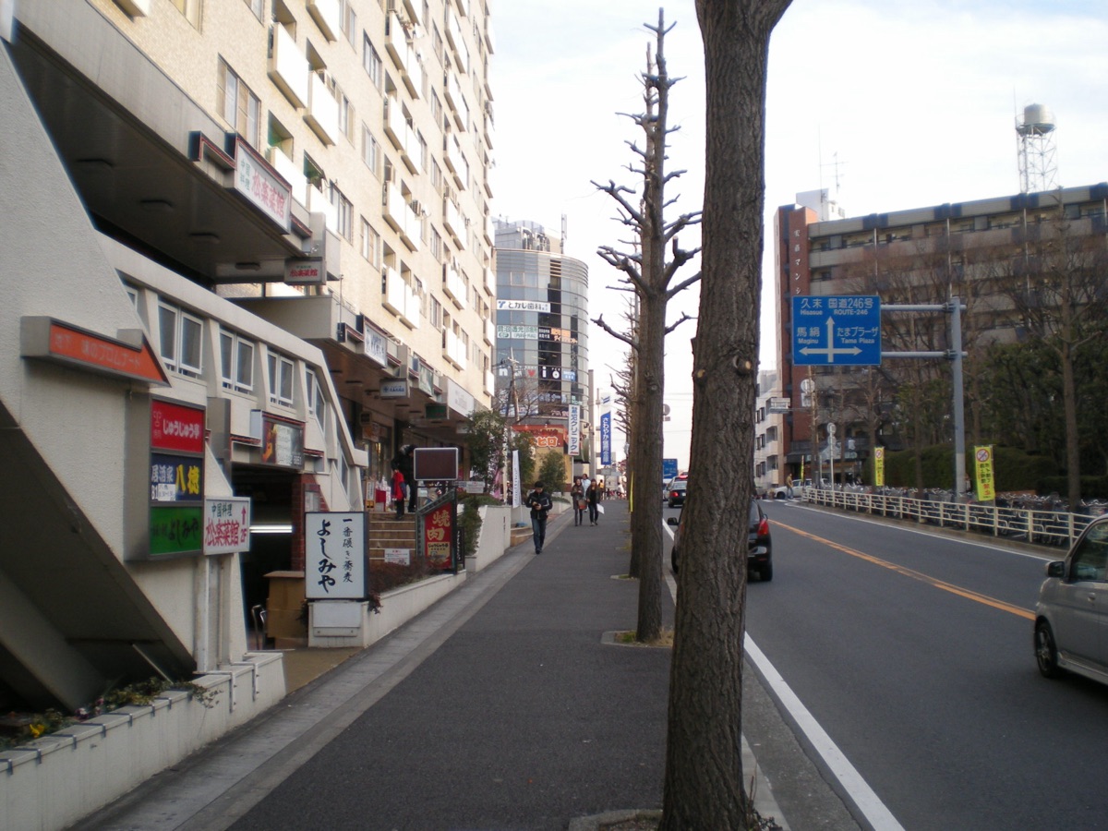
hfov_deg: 49.0
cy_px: 416
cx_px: 554
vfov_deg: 37.7
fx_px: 1216
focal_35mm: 38
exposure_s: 1/238
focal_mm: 6.3
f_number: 3.1
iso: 64
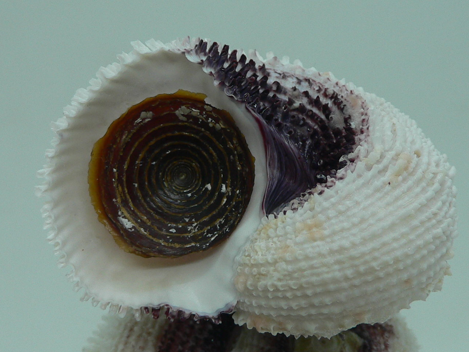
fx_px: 745
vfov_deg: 26.5
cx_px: 261
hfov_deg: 34.9
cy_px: 218
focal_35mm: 55
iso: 80
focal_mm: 4.6
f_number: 2.8
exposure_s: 1/60
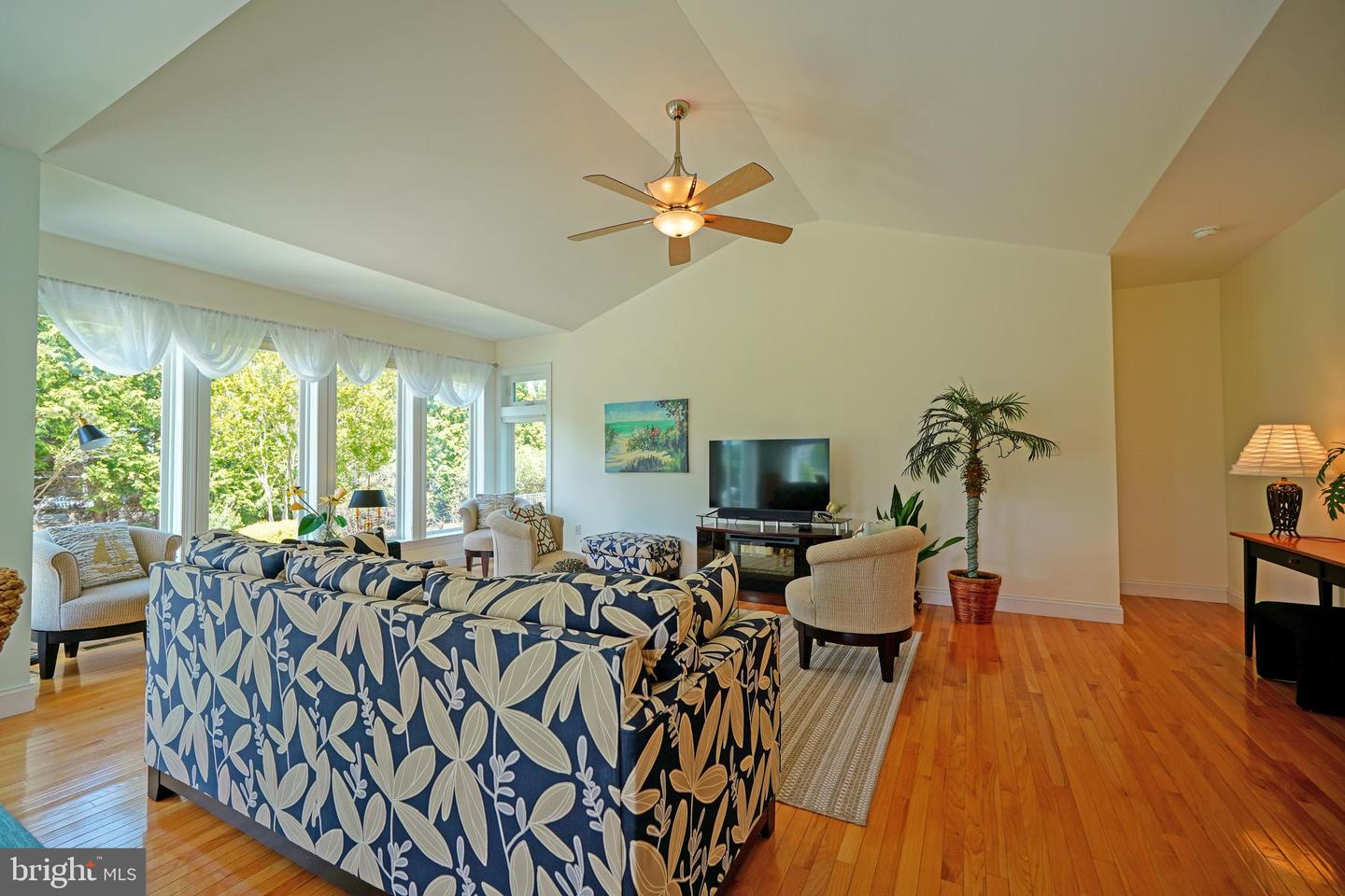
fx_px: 560
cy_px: 448
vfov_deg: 77.3
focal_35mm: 15
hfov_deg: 100.4
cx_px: 672
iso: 100
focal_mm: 10
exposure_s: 1/60
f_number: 4
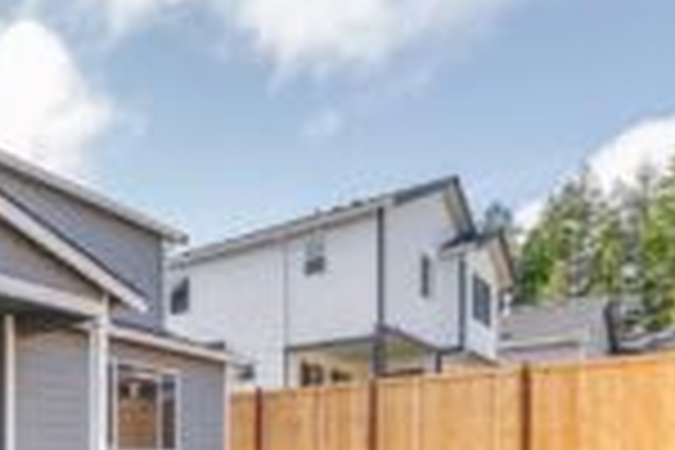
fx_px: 600
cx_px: 45
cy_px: 484
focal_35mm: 32
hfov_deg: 50.7
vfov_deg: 35.7
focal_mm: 12
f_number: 7.1
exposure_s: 1/60
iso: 80
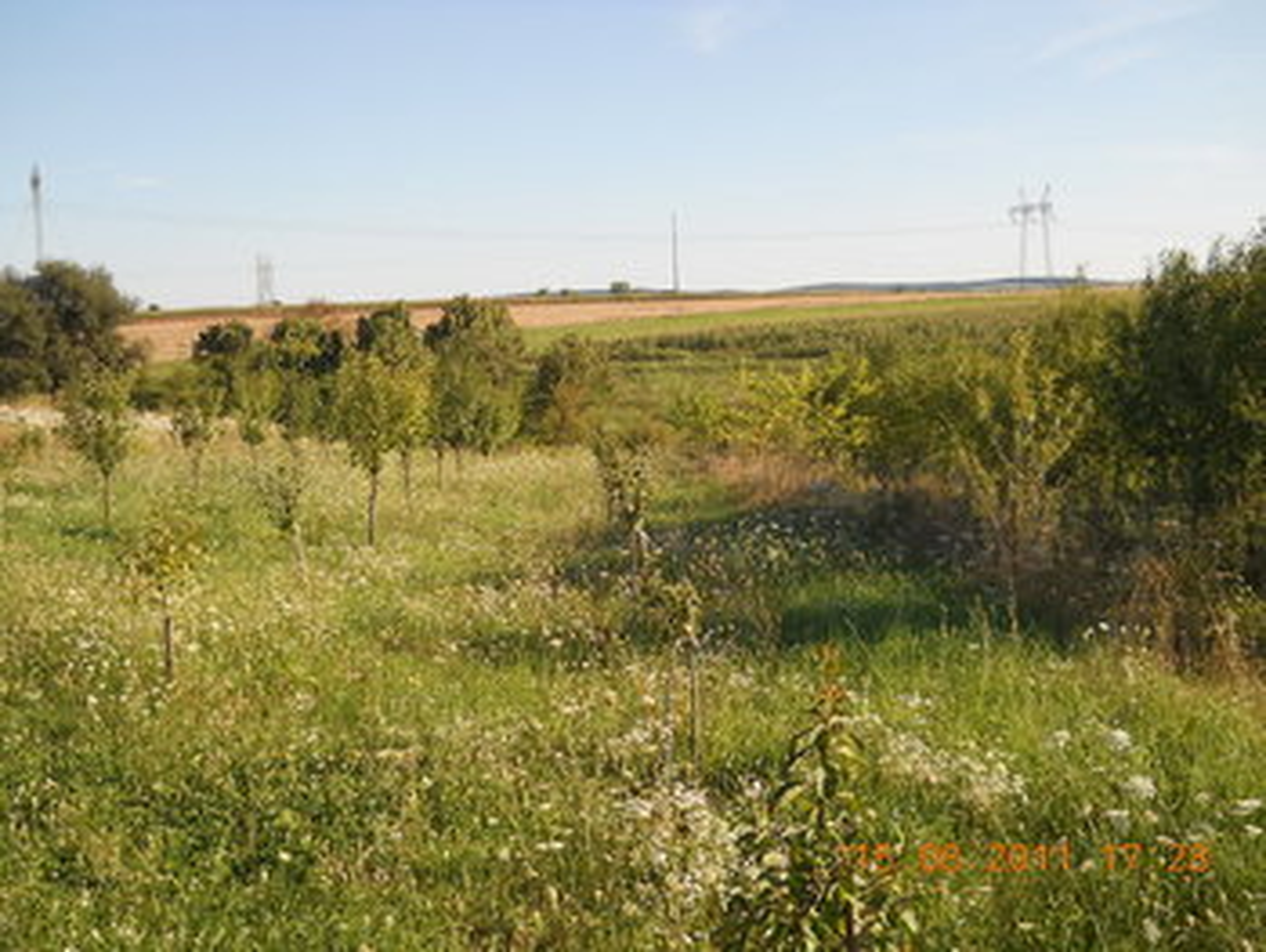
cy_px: 476
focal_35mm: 41
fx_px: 1501
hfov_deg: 45.7
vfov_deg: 35.2
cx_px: 633
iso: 80
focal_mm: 6.72
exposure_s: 1/200
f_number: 5.5
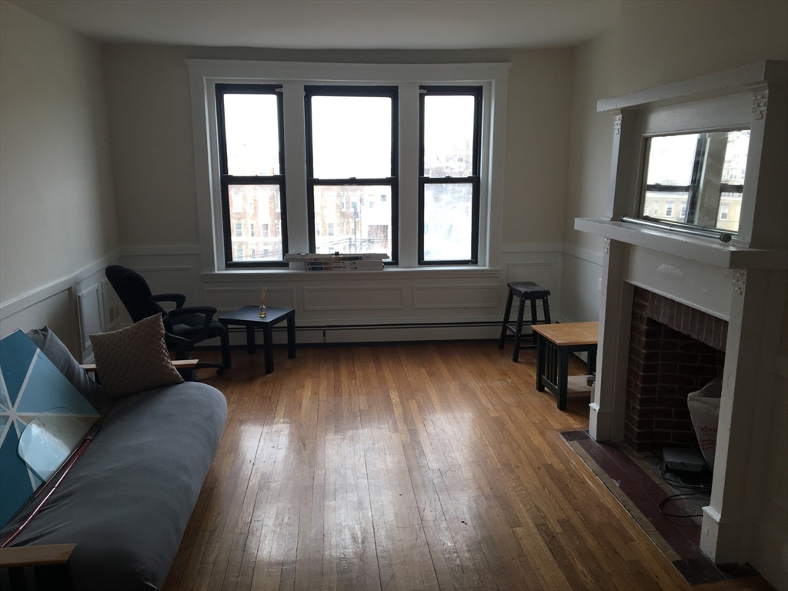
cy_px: 296
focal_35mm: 29
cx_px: 394
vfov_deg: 48.2
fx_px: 660
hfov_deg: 61.7
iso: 32
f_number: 2.2
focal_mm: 4.15
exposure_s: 1/120
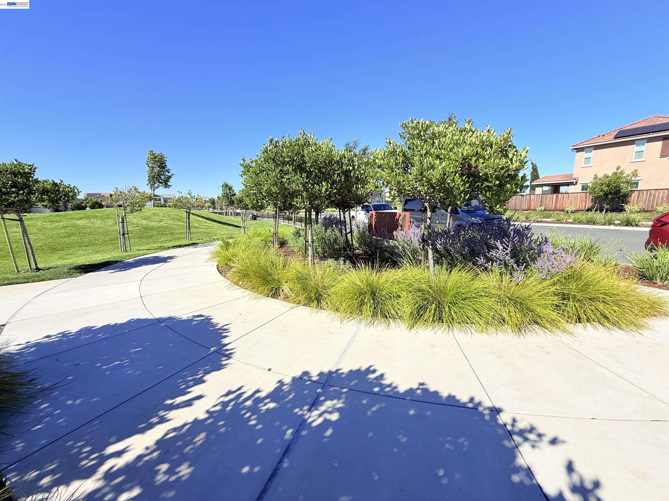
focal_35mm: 14
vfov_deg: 85.7
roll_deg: +1.4
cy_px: 250
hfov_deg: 102.1
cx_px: 334
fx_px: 271
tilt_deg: -8.9
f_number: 2.2
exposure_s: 1/1848
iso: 50
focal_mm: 2.22
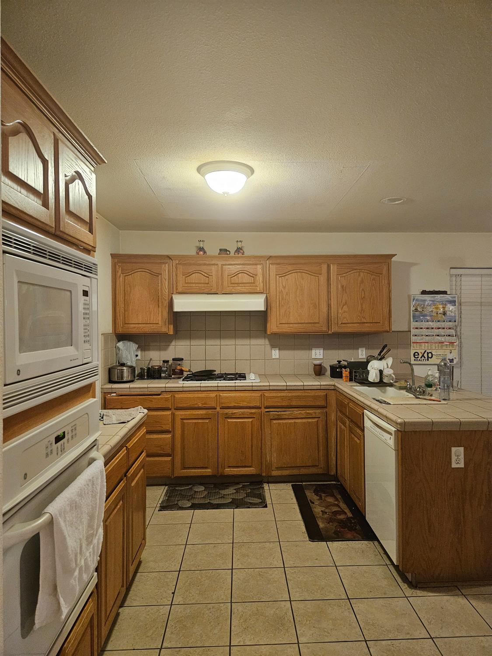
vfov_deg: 73.9
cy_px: 328
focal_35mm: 23
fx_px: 436
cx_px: 246
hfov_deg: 58.9
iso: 1000
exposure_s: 1/120
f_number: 1.8
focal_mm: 5.4
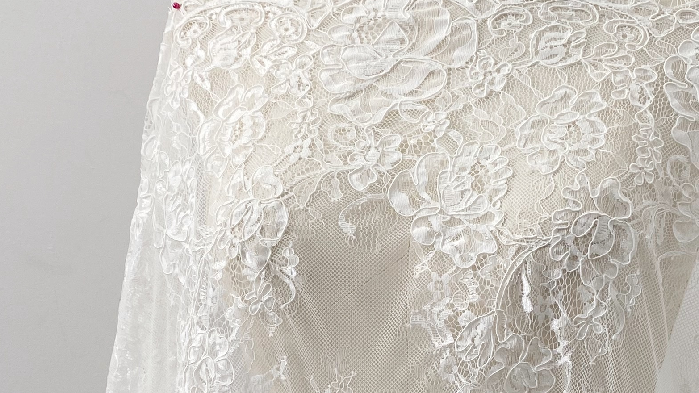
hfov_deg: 28.7
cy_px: 462
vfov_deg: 15.9
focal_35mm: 73
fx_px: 1353
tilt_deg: -13.3
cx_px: 481
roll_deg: +0.0
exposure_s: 1/134
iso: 32
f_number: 1.8
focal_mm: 4.25
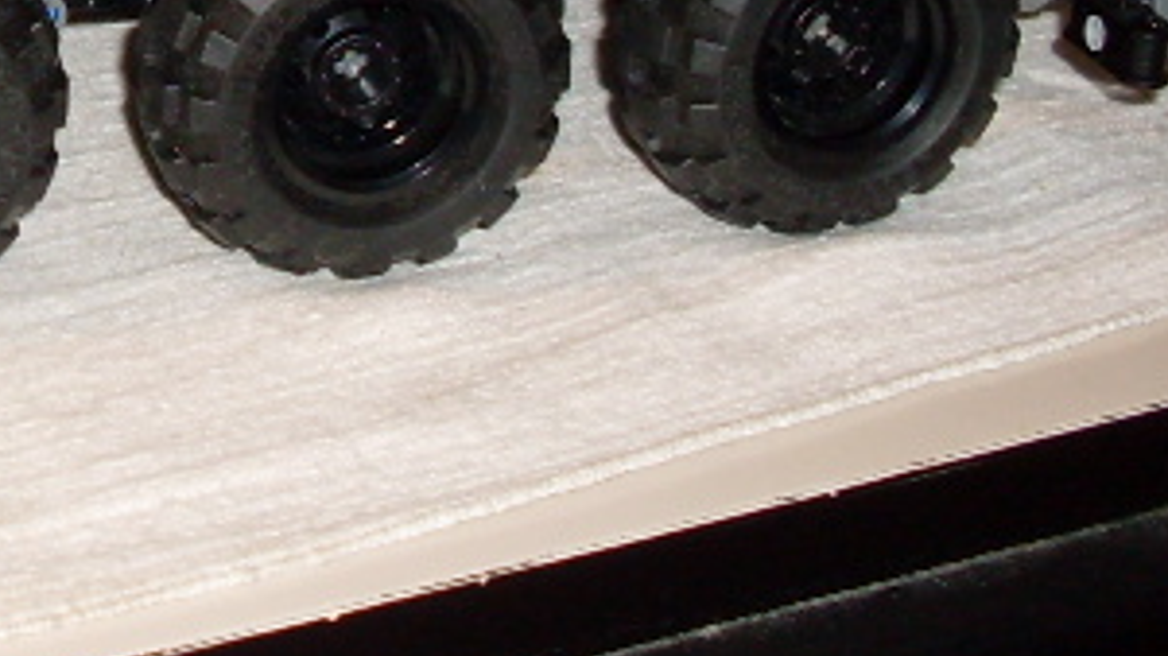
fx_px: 4365
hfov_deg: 14.5
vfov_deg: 8.4
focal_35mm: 141
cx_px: -427
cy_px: -314
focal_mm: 6.3
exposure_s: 1/45
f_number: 2.8
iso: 100
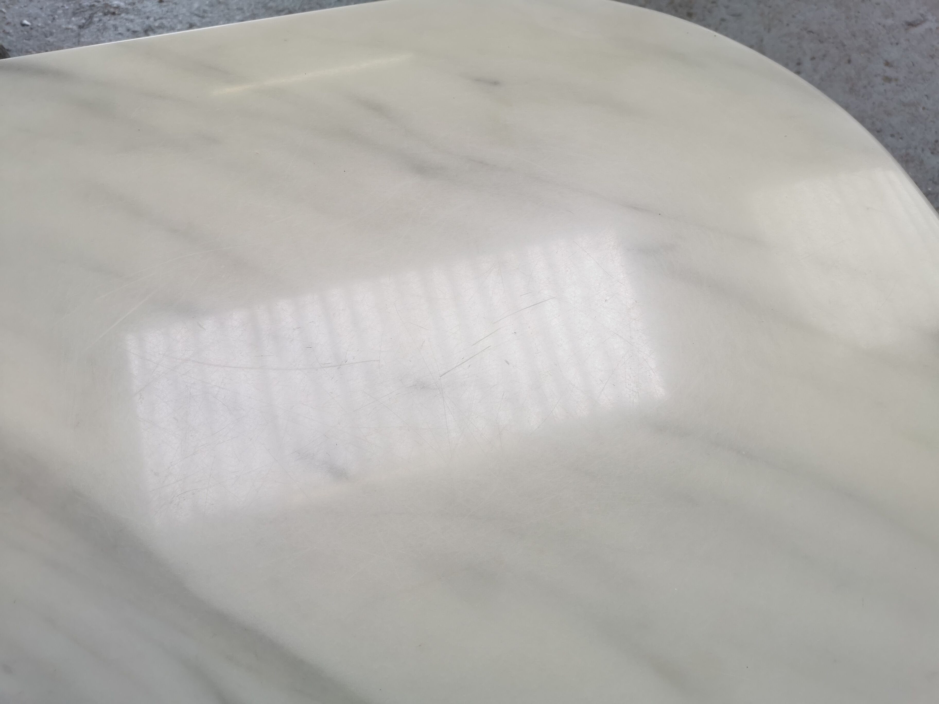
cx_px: 470
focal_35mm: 27
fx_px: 732
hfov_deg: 65.3
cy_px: 352
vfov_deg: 51.4
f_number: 1.8
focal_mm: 5.58
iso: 50
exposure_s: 1/273
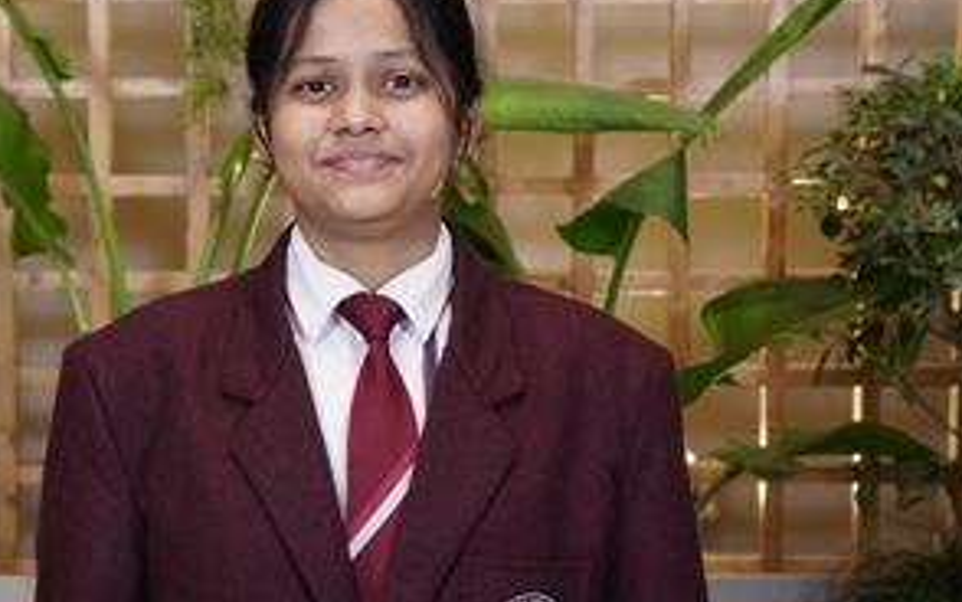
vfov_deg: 14.5
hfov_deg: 23.0
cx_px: 406
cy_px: 309
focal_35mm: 90
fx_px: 2360
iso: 320
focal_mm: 39
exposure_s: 1/80
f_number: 4
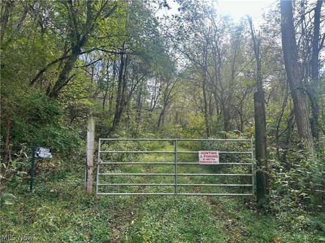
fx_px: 225
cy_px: 122
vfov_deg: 56.8
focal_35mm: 24
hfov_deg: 71.6
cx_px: 162
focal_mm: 6.86
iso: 80
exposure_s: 1/442
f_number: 1.78
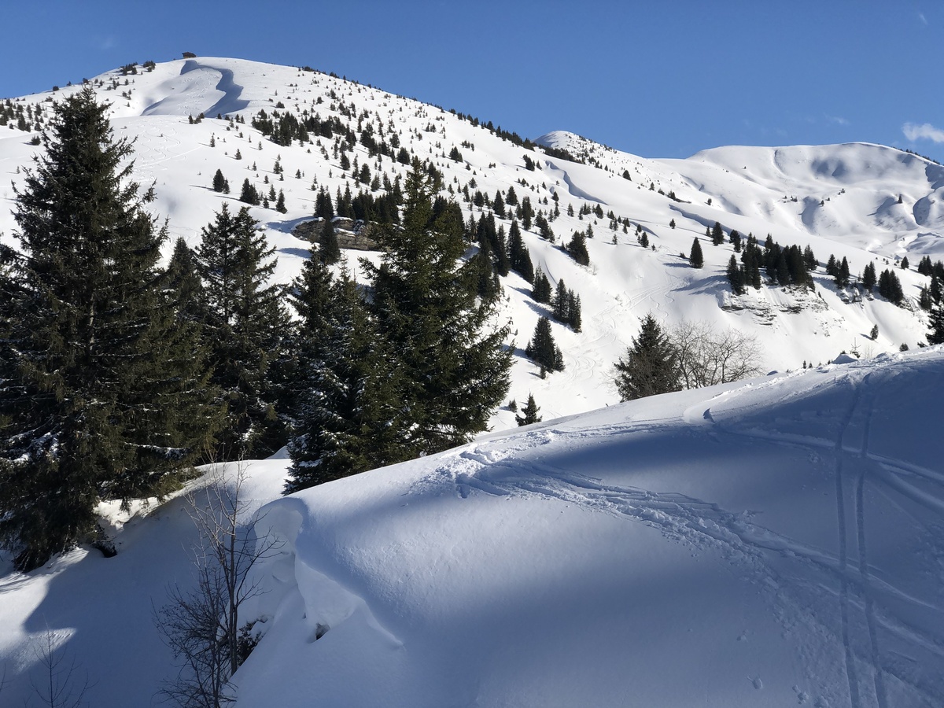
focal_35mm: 52
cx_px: 472
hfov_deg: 36.8
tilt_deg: -0.5
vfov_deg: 28.0
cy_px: 354
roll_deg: -0.6
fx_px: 1418
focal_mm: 6
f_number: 2.4
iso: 16
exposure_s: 1/2558
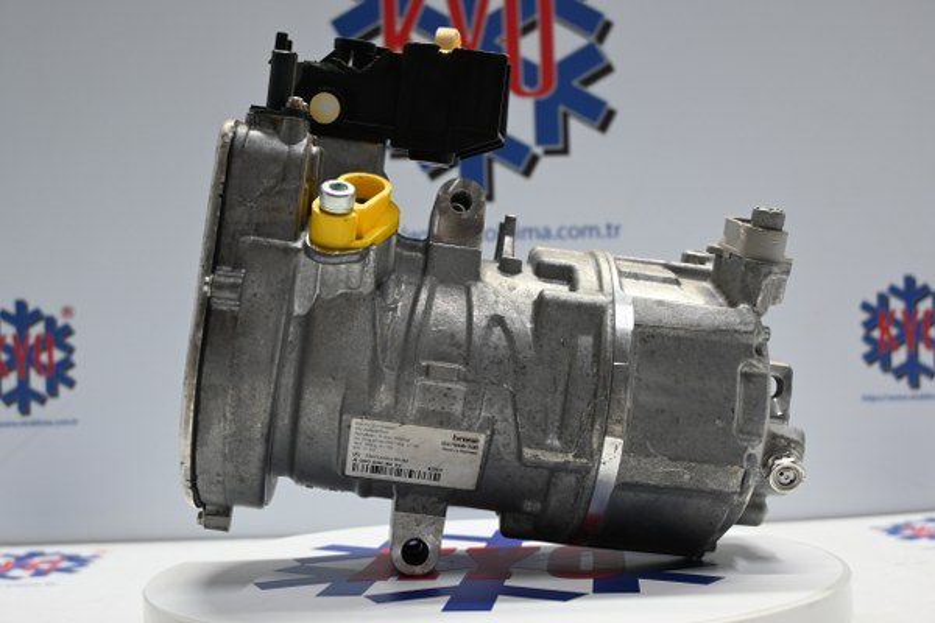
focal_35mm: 41
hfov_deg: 47.2
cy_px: 312
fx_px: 1071
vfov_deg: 32.4
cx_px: 468
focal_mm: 27.5
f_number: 4.5
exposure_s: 1/40
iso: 450
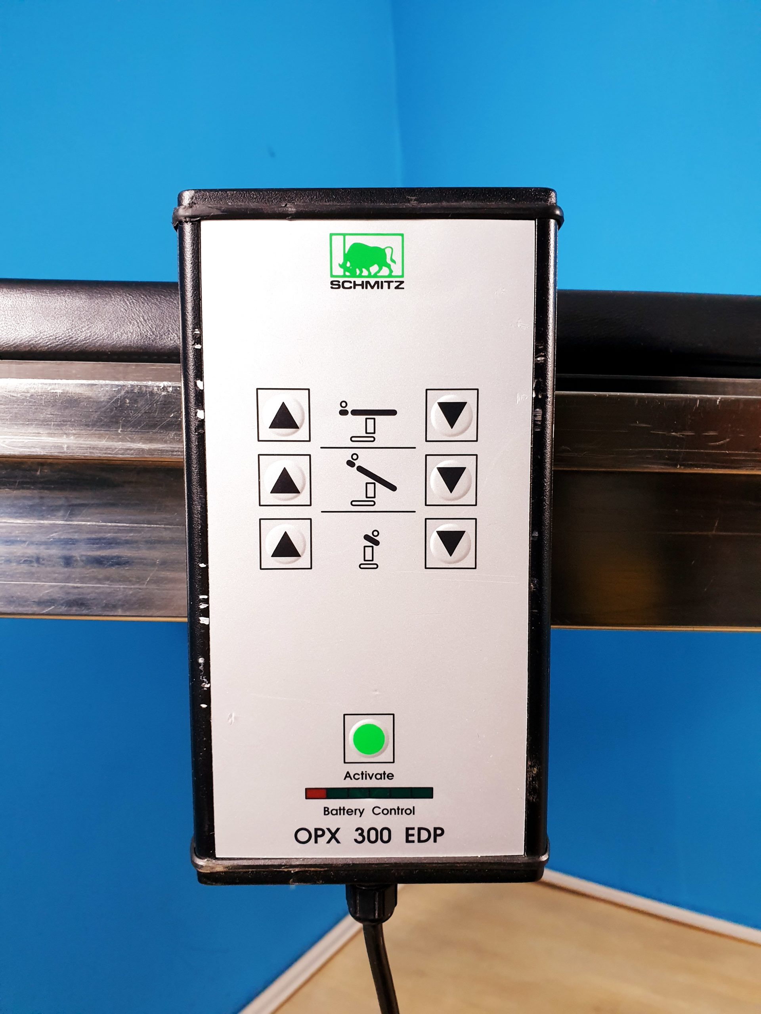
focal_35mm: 26
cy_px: 507
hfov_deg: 53.1
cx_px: 380
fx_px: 762
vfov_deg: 67.3
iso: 250
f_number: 2.4
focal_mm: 4.3
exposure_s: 1/50
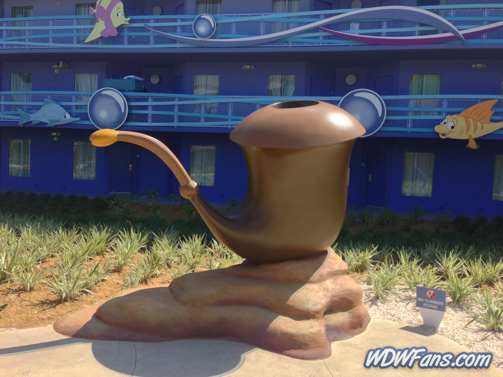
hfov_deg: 55.4
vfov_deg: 42.9
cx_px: 252
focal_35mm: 33
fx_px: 480
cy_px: 188
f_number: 2.4
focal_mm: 4.13
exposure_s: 1/763
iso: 50
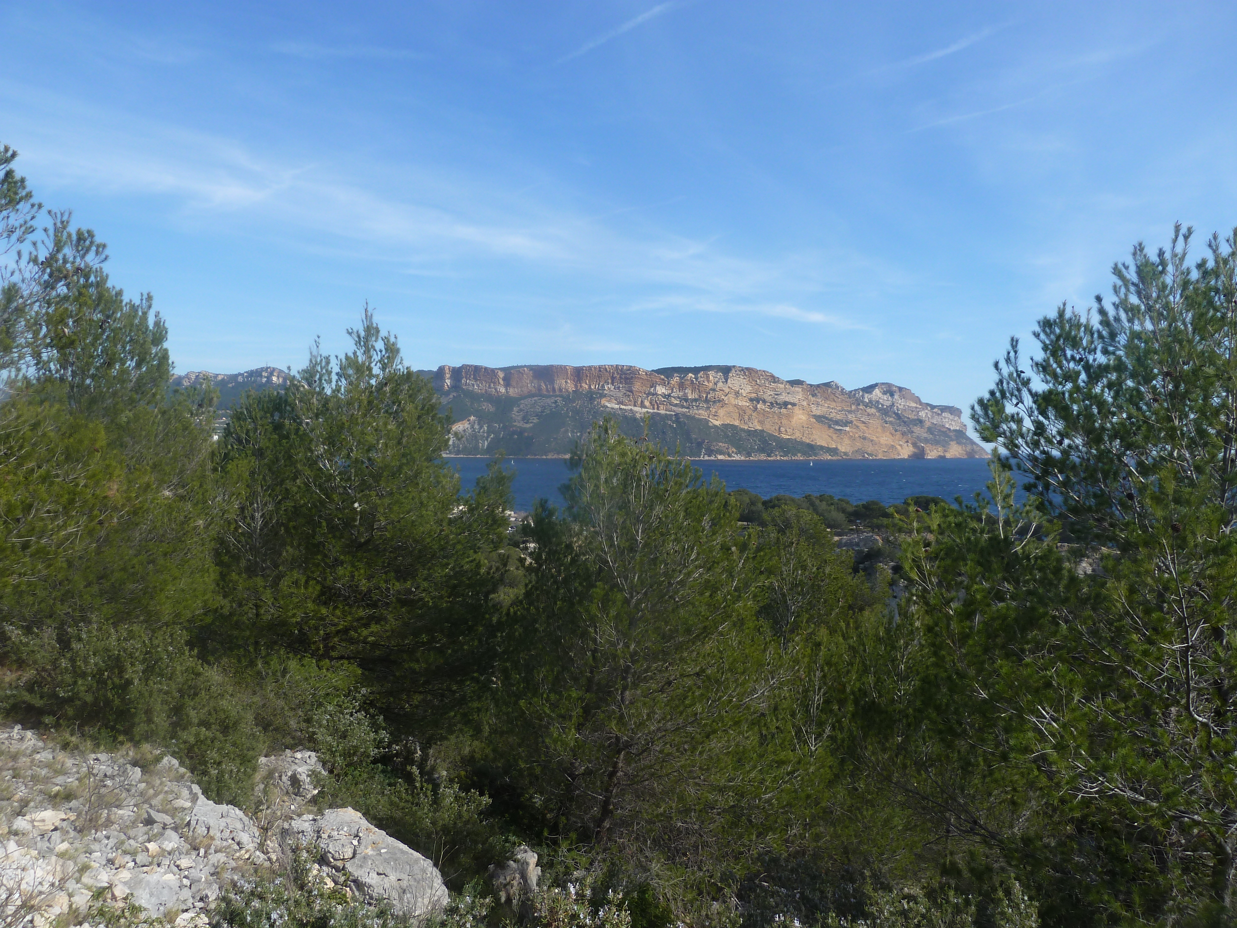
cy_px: 464
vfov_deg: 54.9
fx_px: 893
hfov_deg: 69.4
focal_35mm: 25
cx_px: 618
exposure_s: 1/400
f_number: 4.5
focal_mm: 4.1
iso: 80
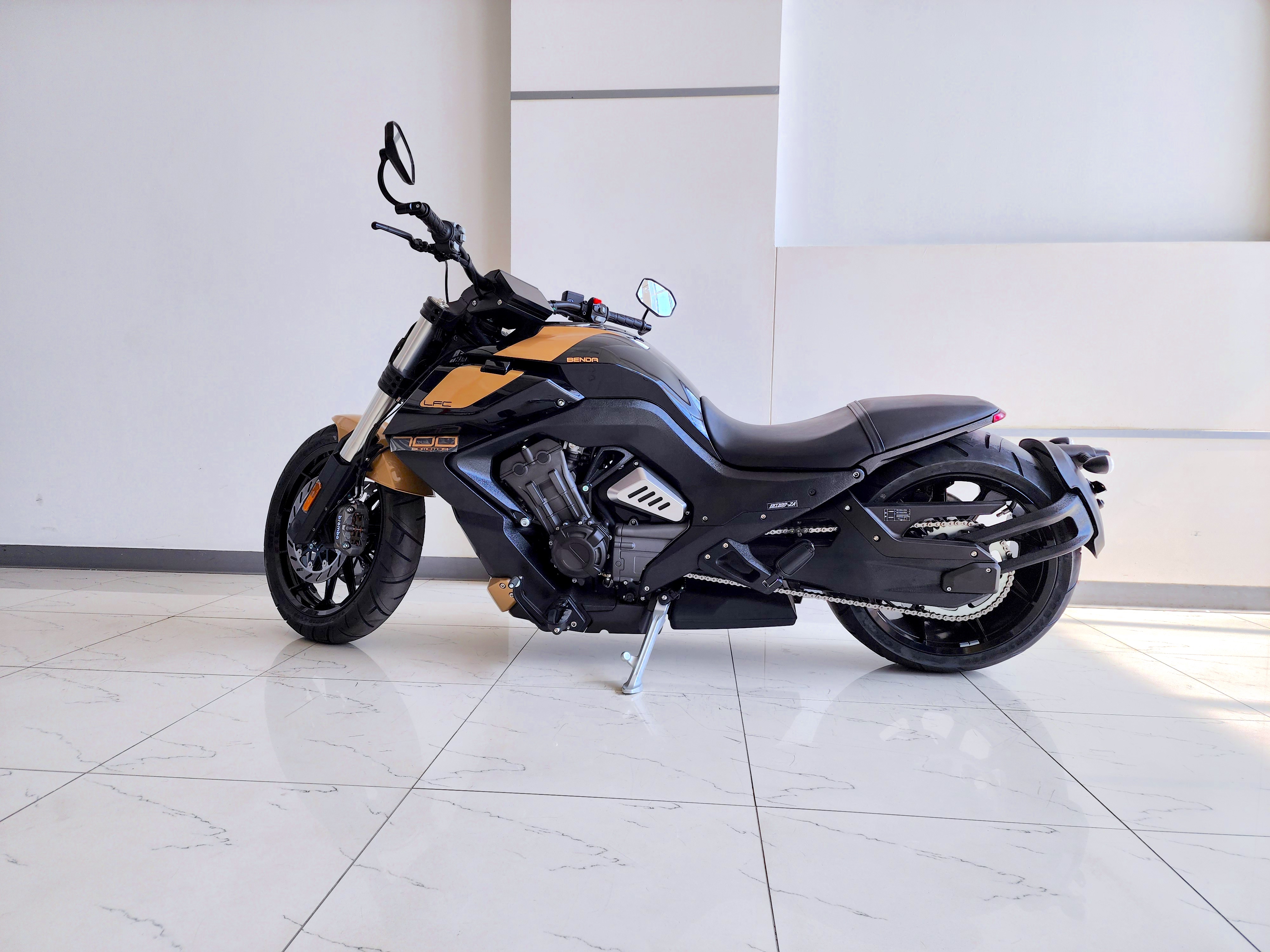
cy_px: 476
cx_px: 635
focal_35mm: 23
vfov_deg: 58.9
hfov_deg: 73.9
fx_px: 844
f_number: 1.8
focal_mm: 6.4
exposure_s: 1/180
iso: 16
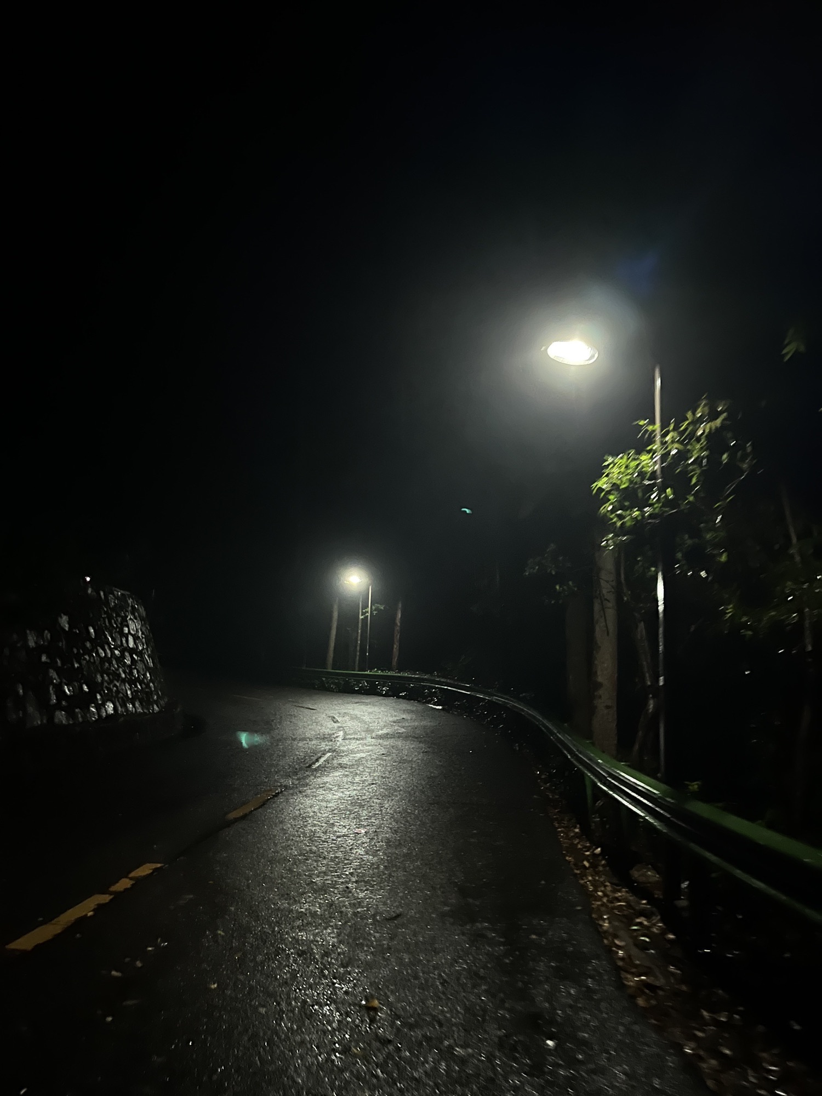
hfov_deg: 53.1
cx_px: 411
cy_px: 548
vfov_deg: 67.3
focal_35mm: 26
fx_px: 823
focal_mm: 5.1
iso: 1600
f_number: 1.6
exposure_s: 1/19
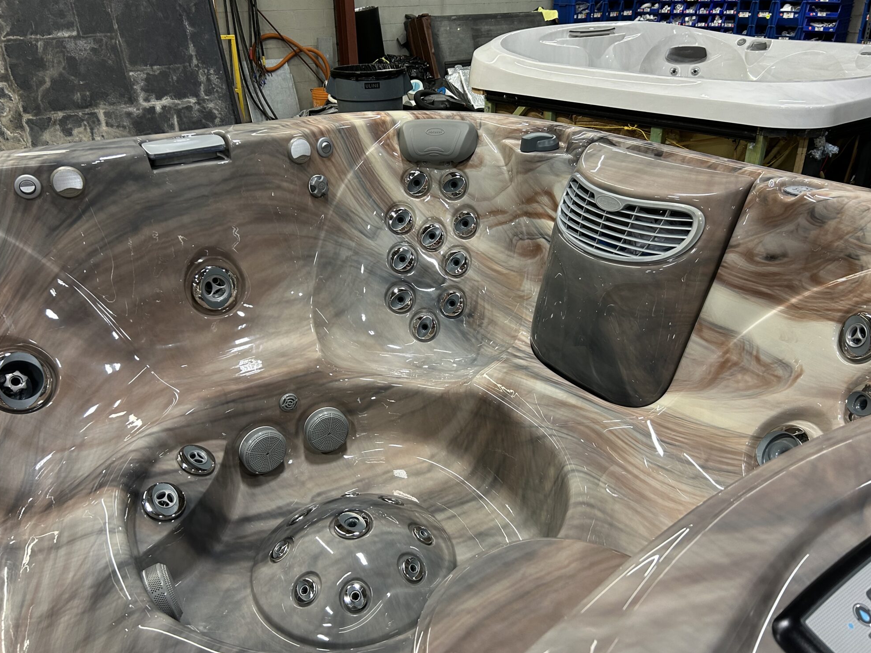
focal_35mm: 27
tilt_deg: -24.9
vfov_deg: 51.4
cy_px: 323
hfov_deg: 65.3
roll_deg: +1.6
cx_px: 434
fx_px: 679
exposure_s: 1/60
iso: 160
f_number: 1.5
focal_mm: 5.7
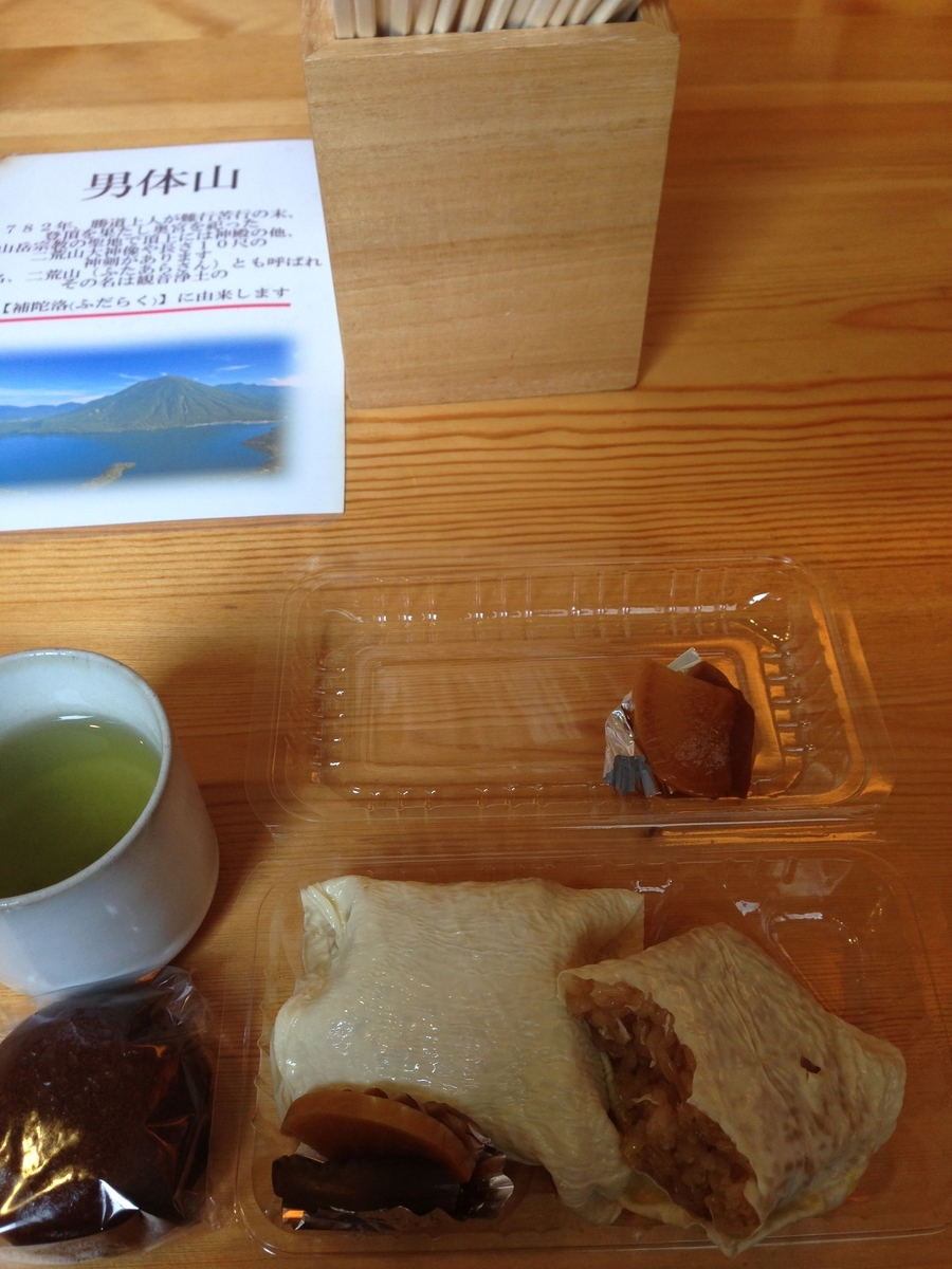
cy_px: 634
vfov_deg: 55.4
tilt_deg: -52.0
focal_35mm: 33
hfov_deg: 42.9
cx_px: 476
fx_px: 1210
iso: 50
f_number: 2.4
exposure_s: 1/30
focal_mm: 4.12
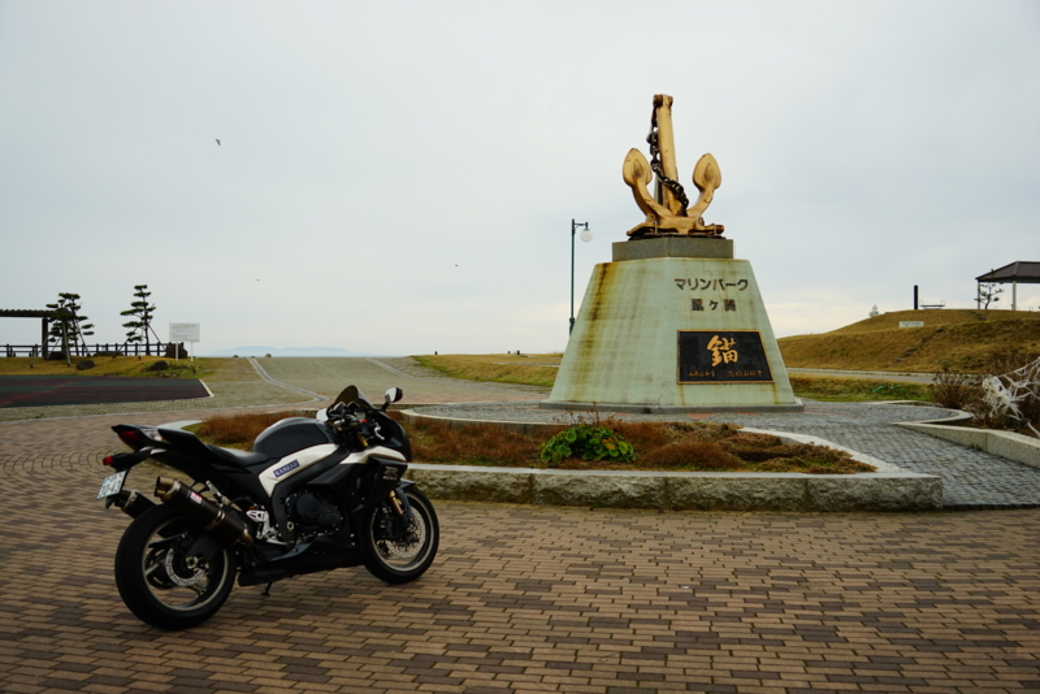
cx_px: 520
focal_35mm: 37
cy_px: 347
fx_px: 1069
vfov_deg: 36.0
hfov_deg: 51.9
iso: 100
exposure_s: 1/100
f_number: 4.5
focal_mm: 37
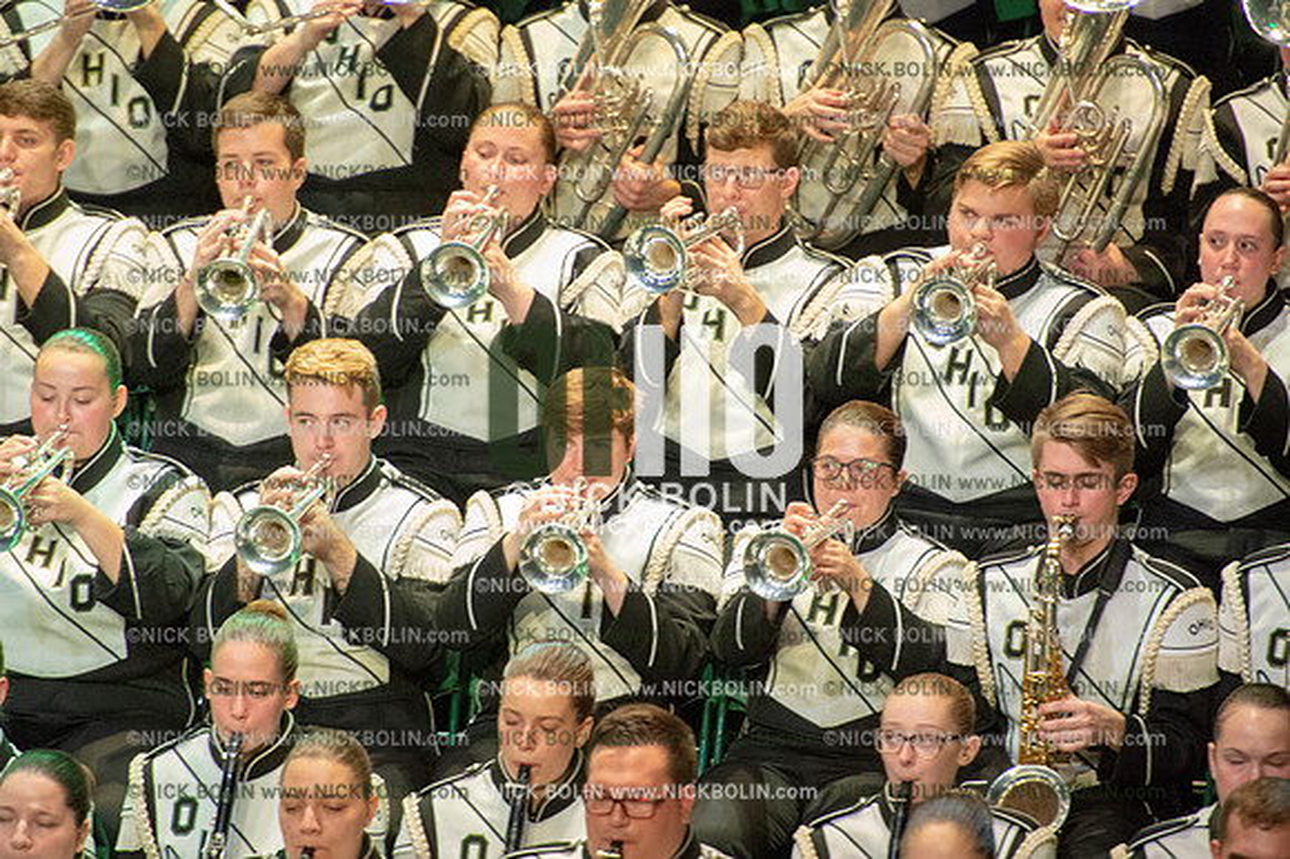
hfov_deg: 5.2
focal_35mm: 400
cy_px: 430
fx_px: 14325
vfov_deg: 3.4
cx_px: 645
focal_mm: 400
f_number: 5.6
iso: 8000
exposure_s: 1/320
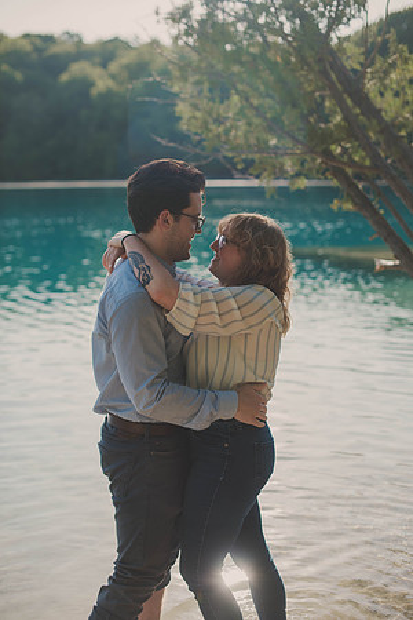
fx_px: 860
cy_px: 310
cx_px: 206
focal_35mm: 50
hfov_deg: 27.0
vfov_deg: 39.6
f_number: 2.8
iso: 100
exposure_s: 1/1000
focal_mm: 50
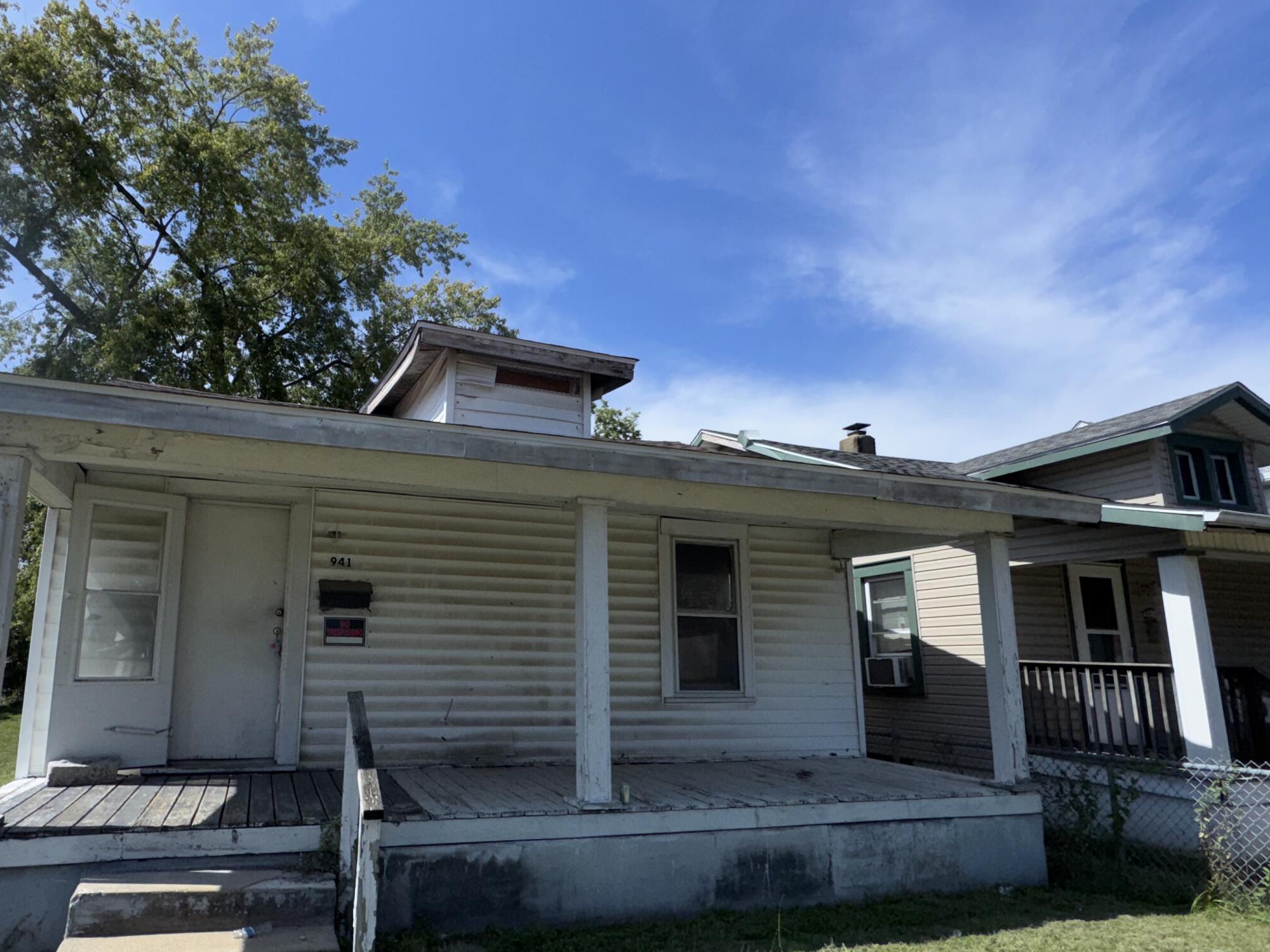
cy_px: 527
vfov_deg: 63.3
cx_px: 493
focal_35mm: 21
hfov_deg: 77.9
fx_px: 770
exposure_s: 1/3247
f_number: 2.2
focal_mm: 2.22
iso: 32
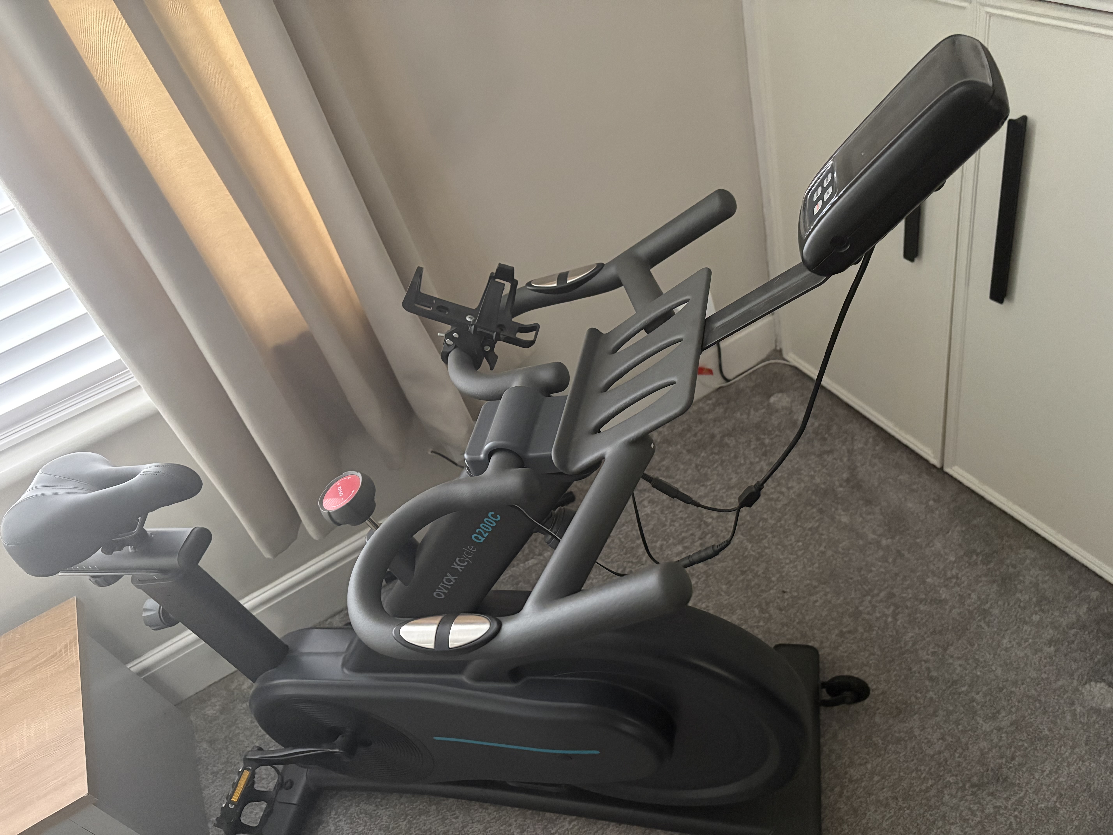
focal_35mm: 26
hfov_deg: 67.3
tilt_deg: -40.1
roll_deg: +19.6
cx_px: 556
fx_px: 836
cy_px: 418
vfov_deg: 53.1
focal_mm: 5.96
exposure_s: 1/30
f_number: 1.6
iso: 800
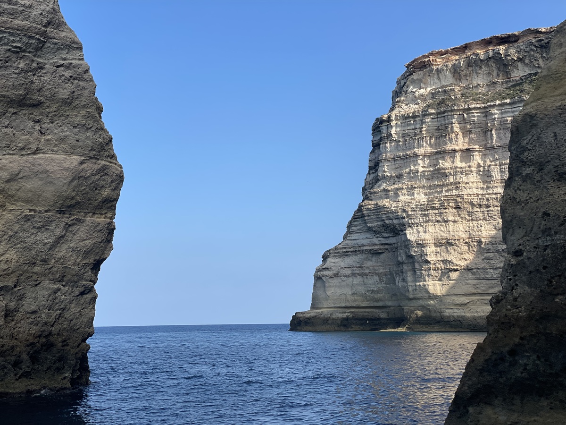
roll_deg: +0.1
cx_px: 283
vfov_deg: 28.0
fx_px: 850
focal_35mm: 52
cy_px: 212
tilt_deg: +7.6
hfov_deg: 36.8
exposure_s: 1/2083
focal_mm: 6
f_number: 2
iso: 32
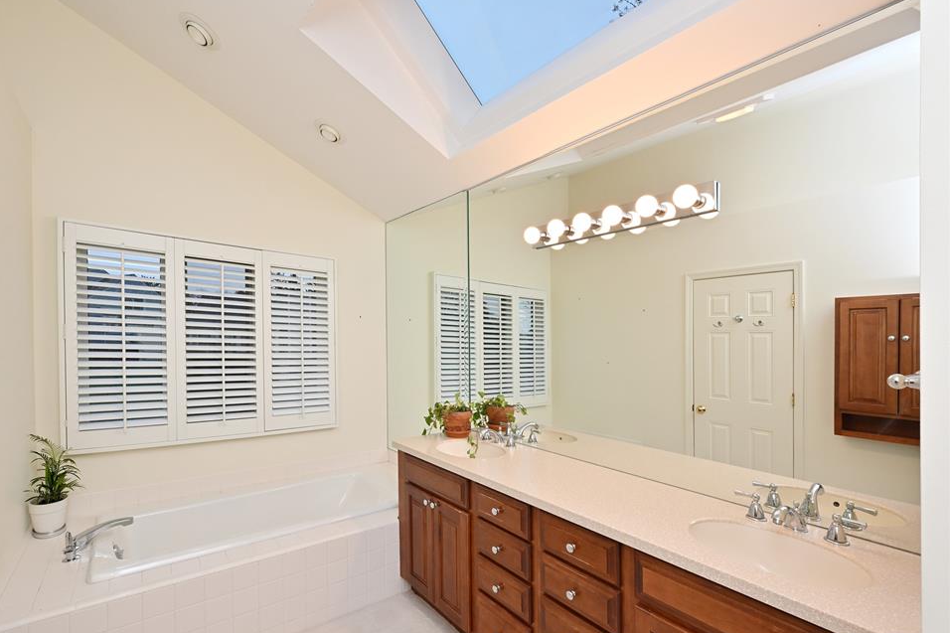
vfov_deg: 77.3
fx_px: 396
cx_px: 442
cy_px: 329
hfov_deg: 100.2
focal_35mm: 15
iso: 800
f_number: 11
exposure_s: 1/60
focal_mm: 14
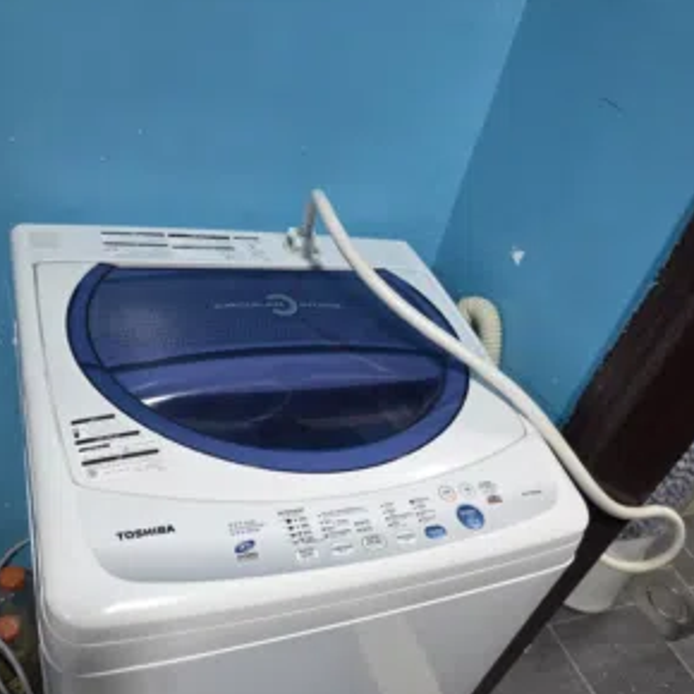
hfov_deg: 57.3
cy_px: 452
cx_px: 345
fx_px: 635
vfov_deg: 56.3
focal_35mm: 28
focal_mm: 6.3
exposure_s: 1/100
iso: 250
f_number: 1.7
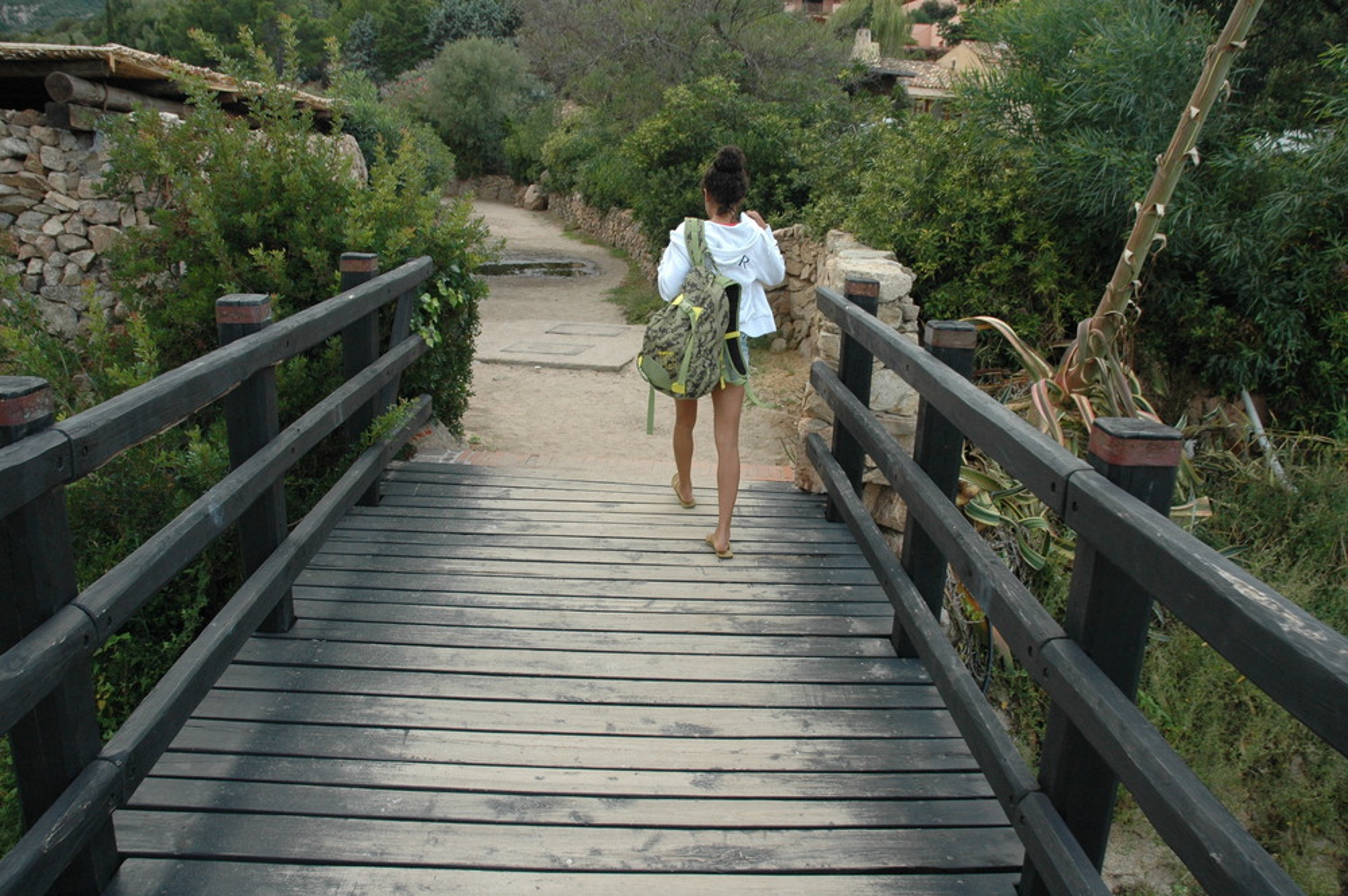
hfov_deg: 67.4
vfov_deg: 47.9
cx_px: 674
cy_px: 448
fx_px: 1010
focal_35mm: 27
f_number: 7.1
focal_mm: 18
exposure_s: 1/200
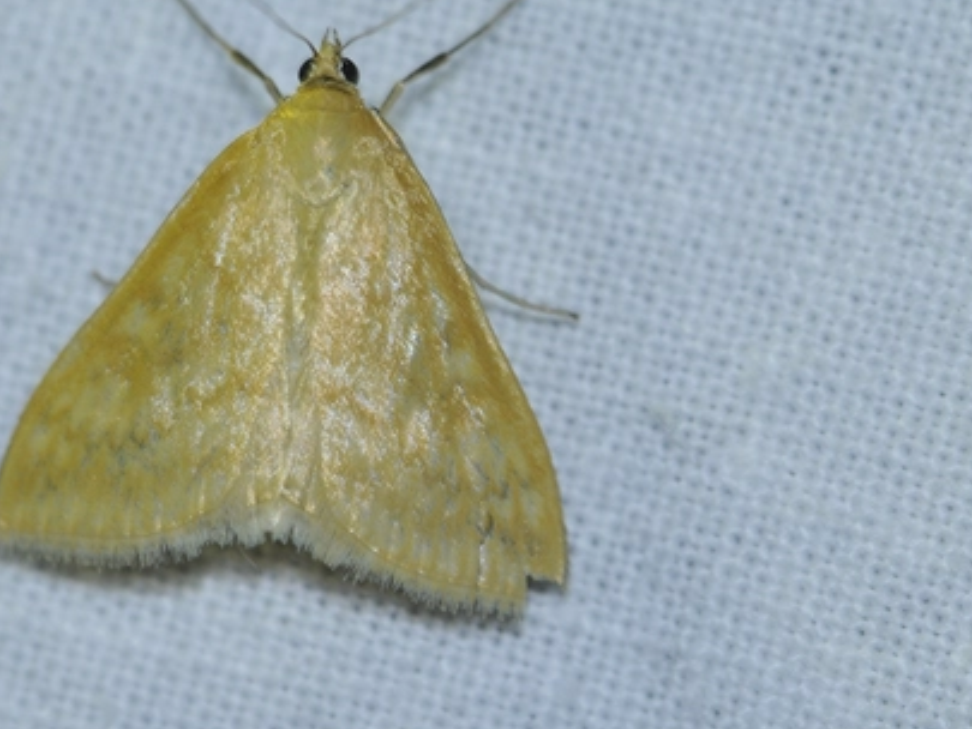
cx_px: 278
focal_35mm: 239
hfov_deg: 8.3
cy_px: 325
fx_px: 6706
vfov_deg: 6.2
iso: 640
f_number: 9
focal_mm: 105
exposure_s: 1/60
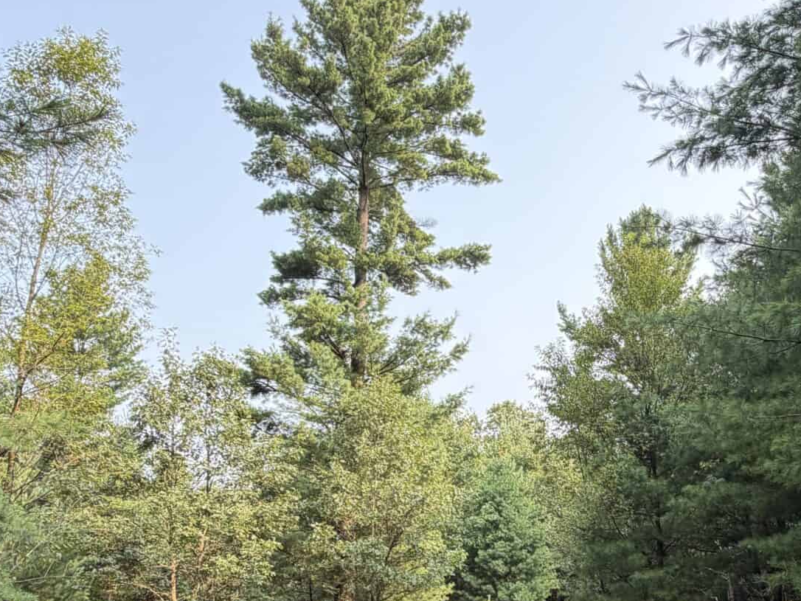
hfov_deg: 54.7
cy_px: 446
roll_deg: -0.5
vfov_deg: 41.8
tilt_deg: +10.6
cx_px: 499
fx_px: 764
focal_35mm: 33
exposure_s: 1/238
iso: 40
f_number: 2.2
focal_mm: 2.22
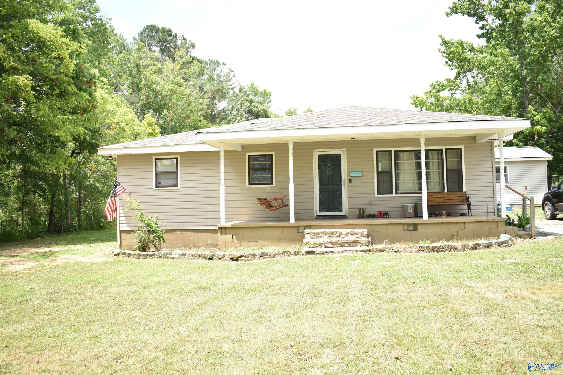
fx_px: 493
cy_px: 188
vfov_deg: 41.7
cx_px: 282
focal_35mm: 32
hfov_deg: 59.5
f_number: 3.8
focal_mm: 21
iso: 100
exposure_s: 1/200
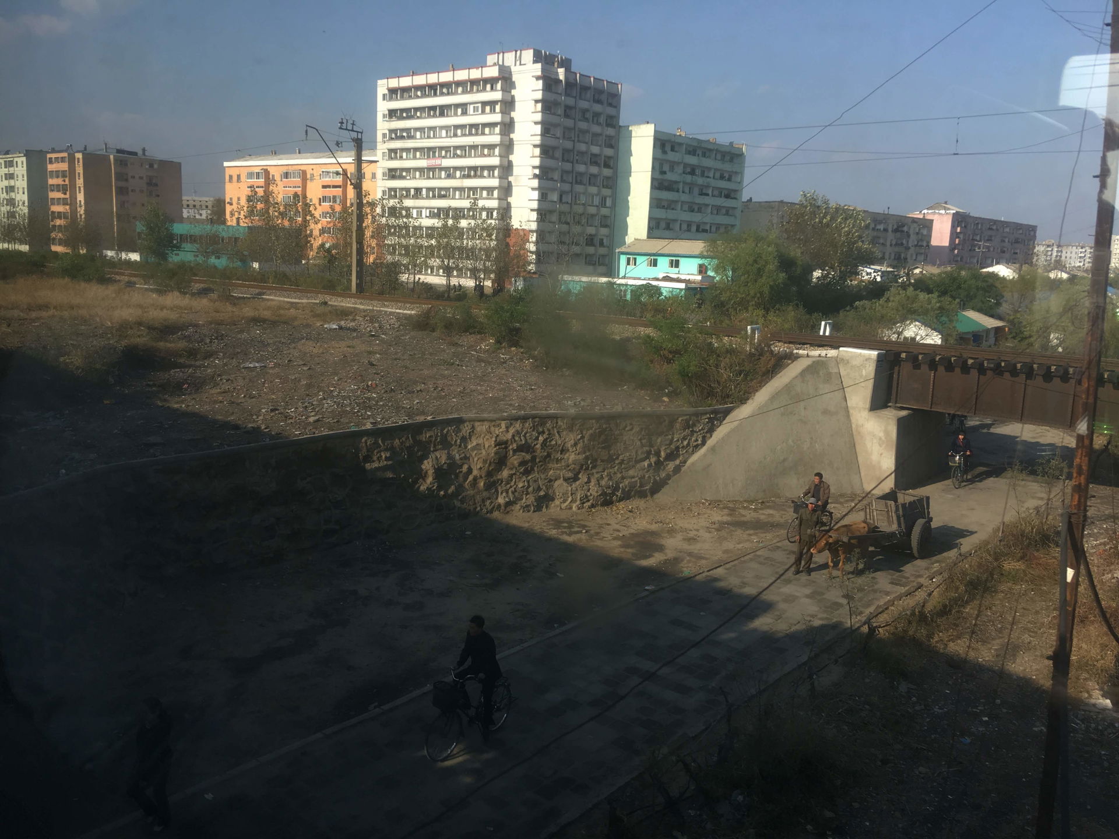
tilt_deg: -8.8
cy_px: 420
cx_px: 560
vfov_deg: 48.2
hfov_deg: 61.7
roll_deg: -2.8
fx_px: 937
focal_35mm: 29
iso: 25
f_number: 2.2
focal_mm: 4.15
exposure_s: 1/686
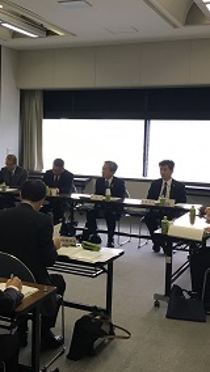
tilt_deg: -3.6
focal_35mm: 50
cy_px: 170
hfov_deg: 23.6
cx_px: 39
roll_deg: -2.3
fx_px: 494
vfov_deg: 41.3
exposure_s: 1/30
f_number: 2.2
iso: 32
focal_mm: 4.15
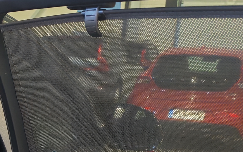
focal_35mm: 89
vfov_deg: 13.8
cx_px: -46
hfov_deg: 21.7
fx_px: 589
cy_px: 224
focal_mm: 6.12
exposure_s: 1/50
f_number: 1.9
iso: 720
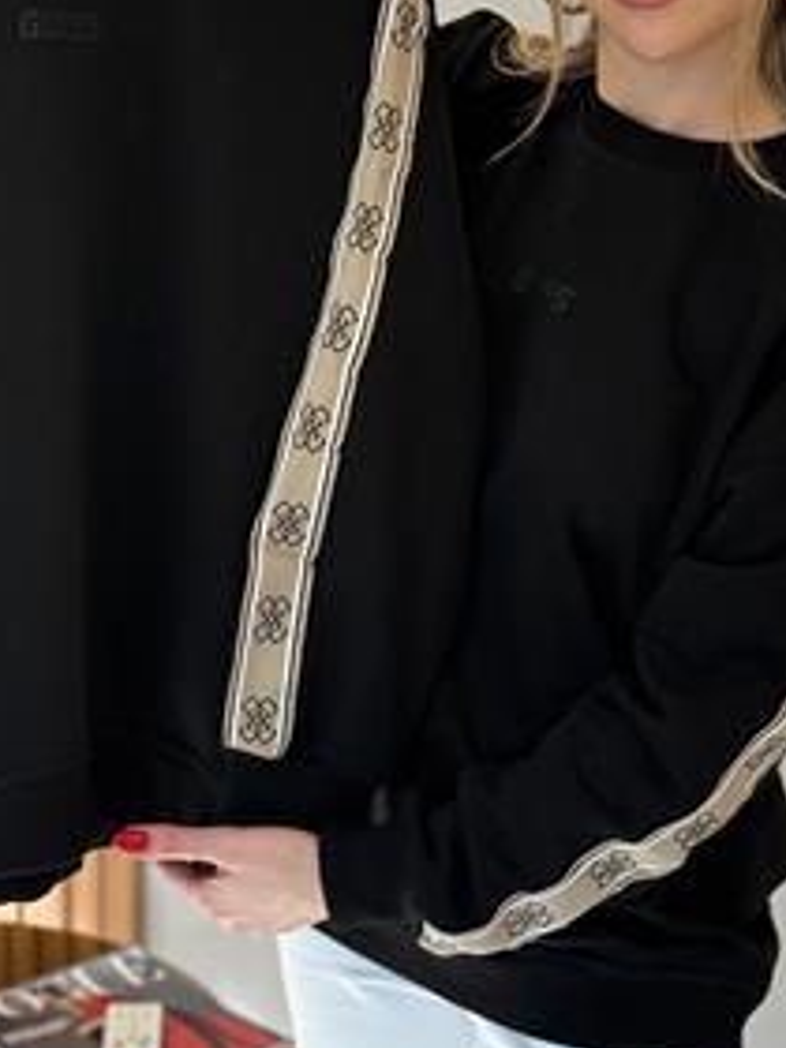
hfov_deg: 16.6
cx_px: 408
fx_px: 2694
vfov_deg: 22.0
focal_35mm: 89
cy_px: 397
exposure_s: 1/119
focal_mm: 6.76
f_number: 1.78
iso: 125
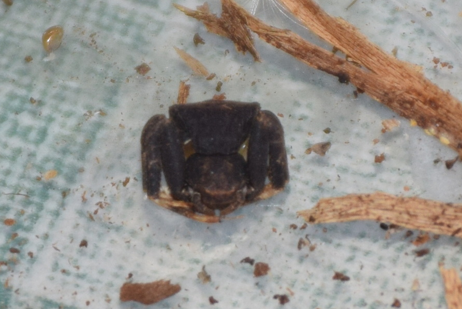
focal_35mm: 225
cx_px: 232
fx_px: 2890
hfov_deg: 9.1
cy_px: 163
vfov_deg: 6.1
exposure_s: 1/60
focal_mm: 140
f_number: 5.6
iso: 400
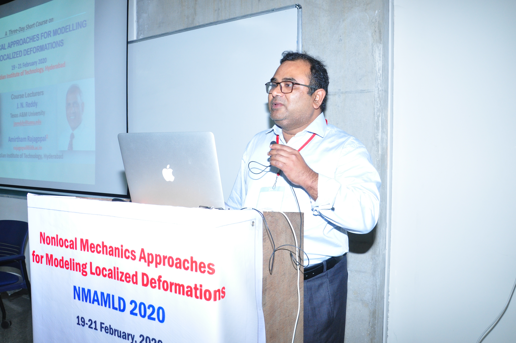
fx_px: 451
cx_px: 258
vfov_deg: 41.6
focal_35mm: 32
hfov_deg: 59.6
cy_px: 172
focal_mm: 21
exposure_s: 1/125
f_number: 8
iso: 800
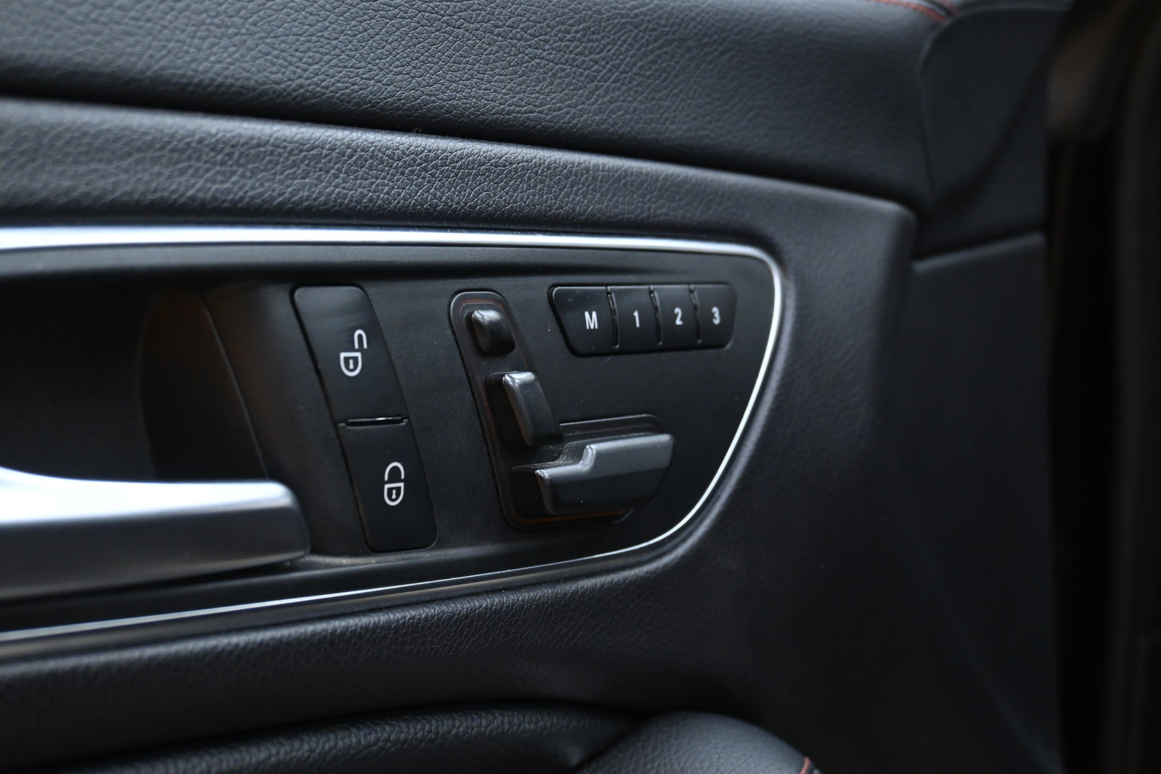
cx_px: 580
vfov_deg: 31.9
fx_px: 1354
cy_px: 387
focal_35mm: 42
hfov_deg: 46.4
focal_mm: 28
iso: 1600
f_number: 4.5
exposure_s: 1/50
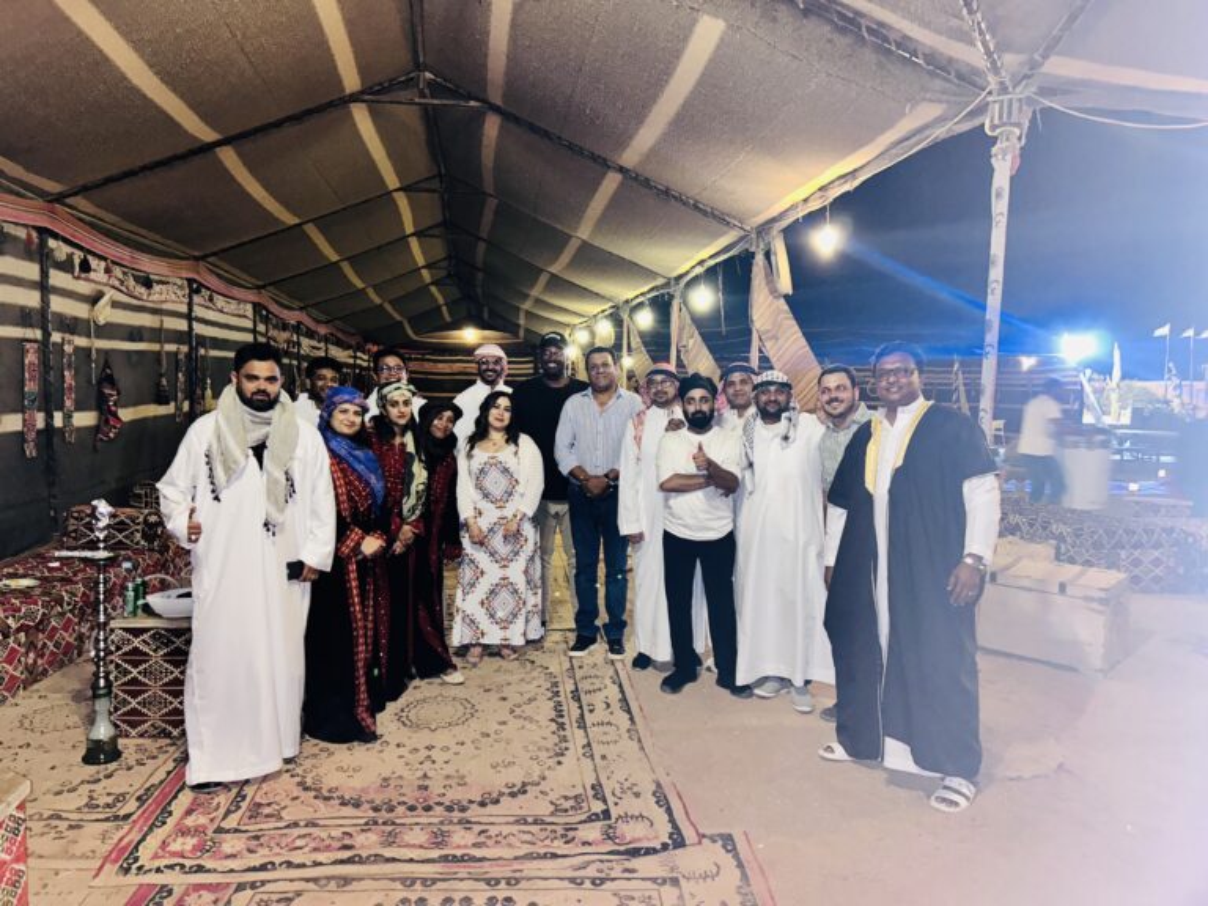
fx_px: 907
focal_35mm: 26
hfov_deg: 67.3
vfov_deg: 53.1
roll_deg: -0.8
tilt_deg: -4.3
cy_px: 453
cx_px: 604
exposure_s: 1/13
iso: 250
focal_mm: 5.7
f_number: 1.5
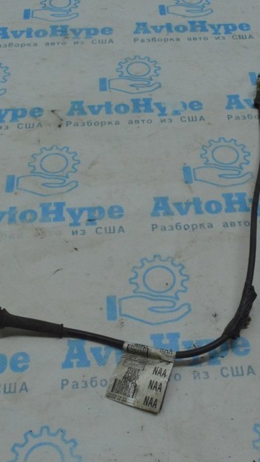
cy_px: 228
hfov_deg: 26.5
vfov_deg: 45.5
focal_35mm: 45
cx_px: 144
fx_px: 551
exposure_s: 1/50
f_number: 22
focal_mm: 18
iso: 3200
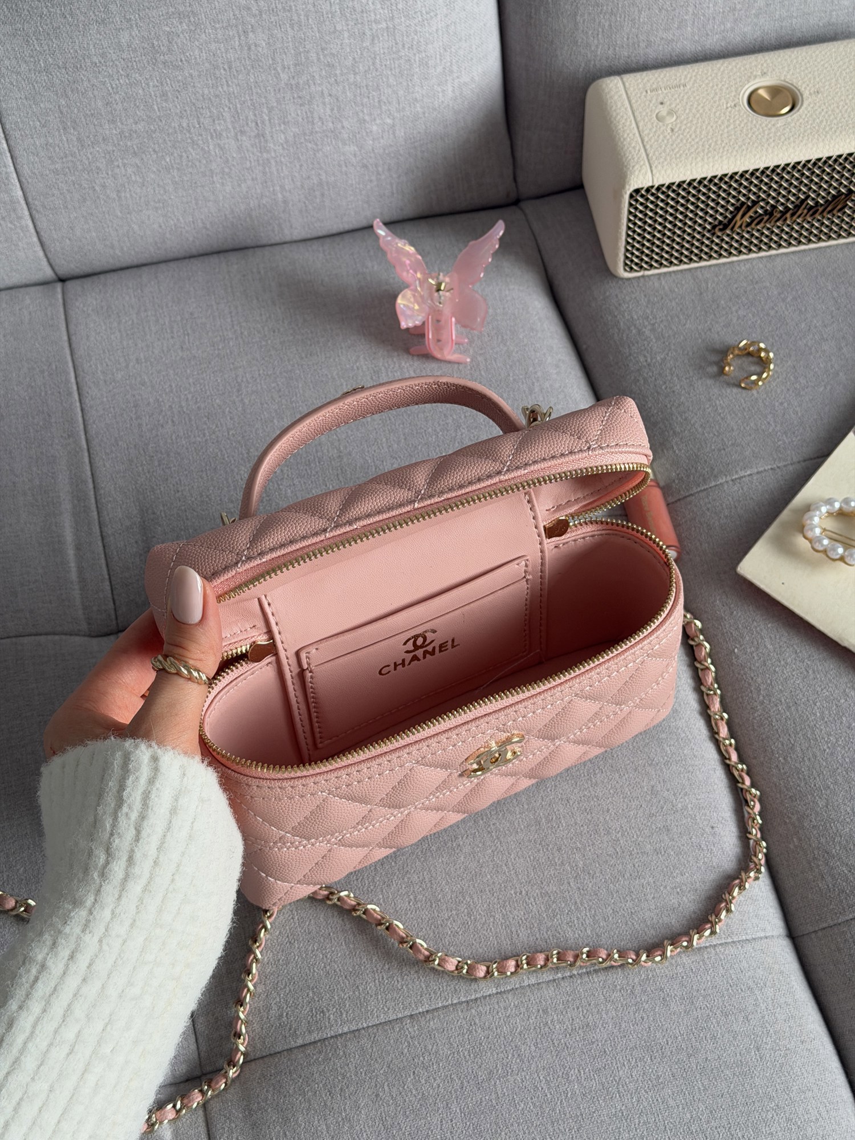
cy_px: 570
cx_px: 428
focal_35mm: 48
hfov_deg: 30.3
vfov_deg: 39.7
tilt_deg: -65.5
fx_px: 1581
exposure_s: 1/101
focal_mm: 6.76
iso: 100
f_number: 1.78
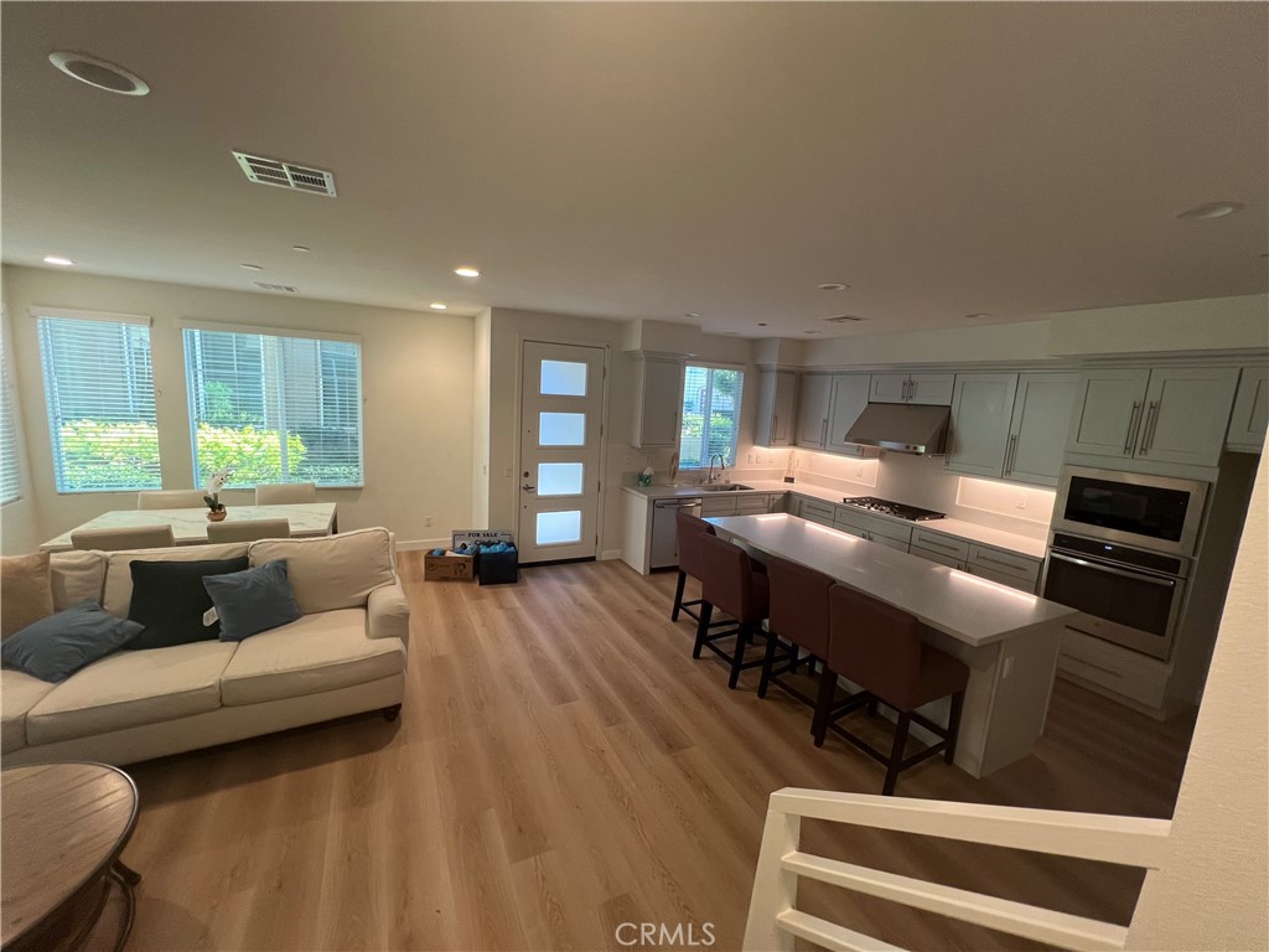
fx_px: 477
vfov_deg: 89.9
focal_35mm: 13
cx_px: 634
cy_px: 476
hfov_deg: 106.2
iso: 200
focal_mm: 1.57
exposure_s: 1/120
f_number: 1.8
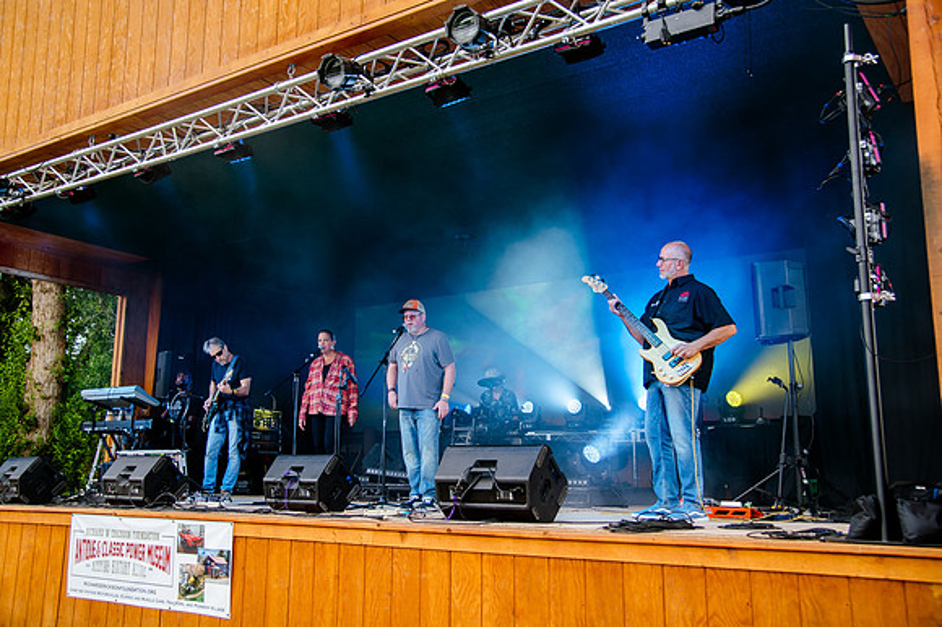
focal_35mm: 33
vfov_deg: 39.5
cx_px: 457
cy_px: 309
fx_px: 874
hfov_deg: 56.6
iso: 200
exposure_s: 1/100
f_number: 4
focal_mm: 32
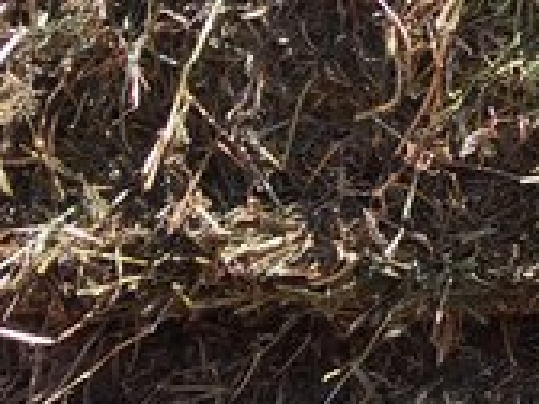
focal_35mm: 114
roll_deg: -0.6
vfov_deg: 12.3
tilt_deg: +17.6
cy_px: -232
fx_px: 1775
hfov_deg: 15.0
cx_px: 969
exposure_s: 1/777
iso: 25
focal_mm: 4.15
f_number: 2.2
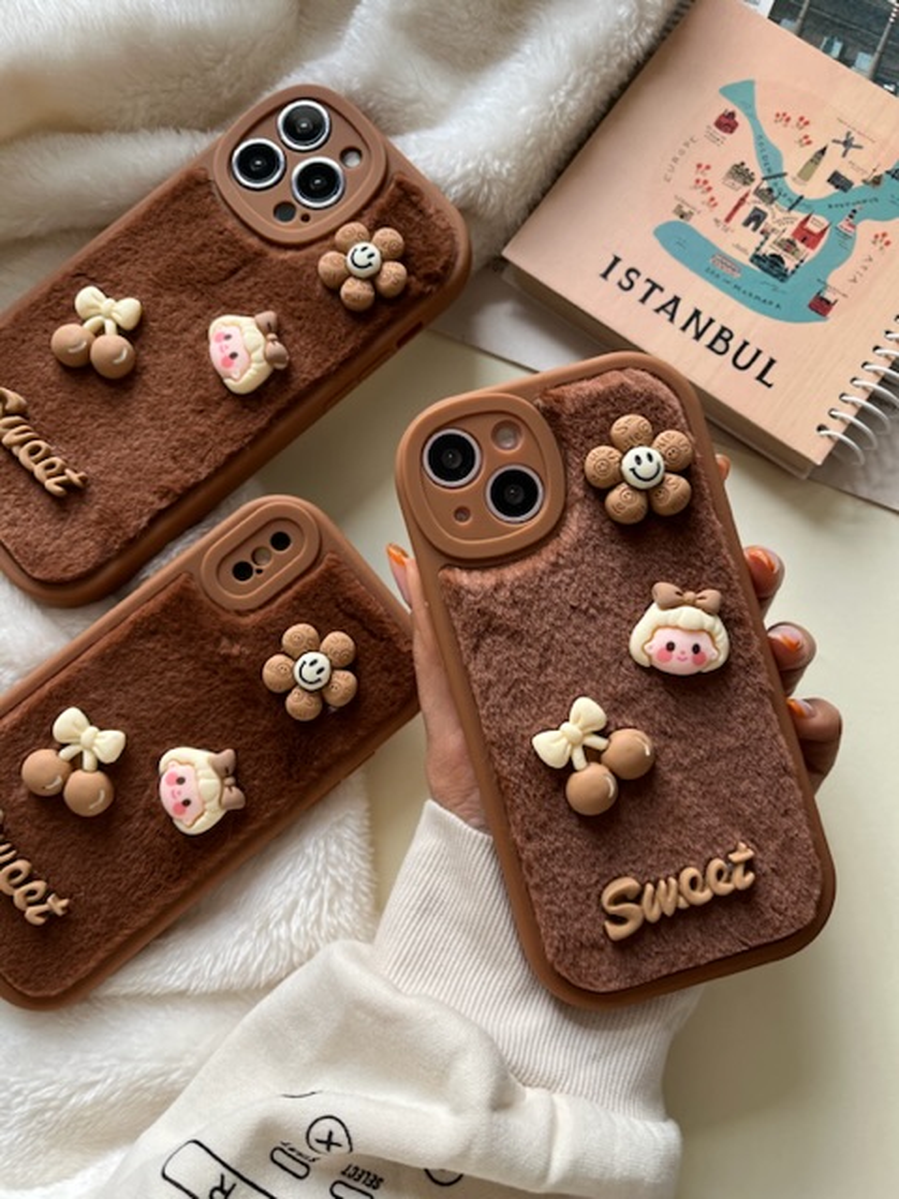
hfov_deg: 53.1
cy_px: 600
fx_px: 900
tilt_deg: -81.3
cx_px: 450
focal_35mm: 26
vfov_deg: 67.3
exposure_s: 1/121
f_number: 1.6
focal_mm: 5.1
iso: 64
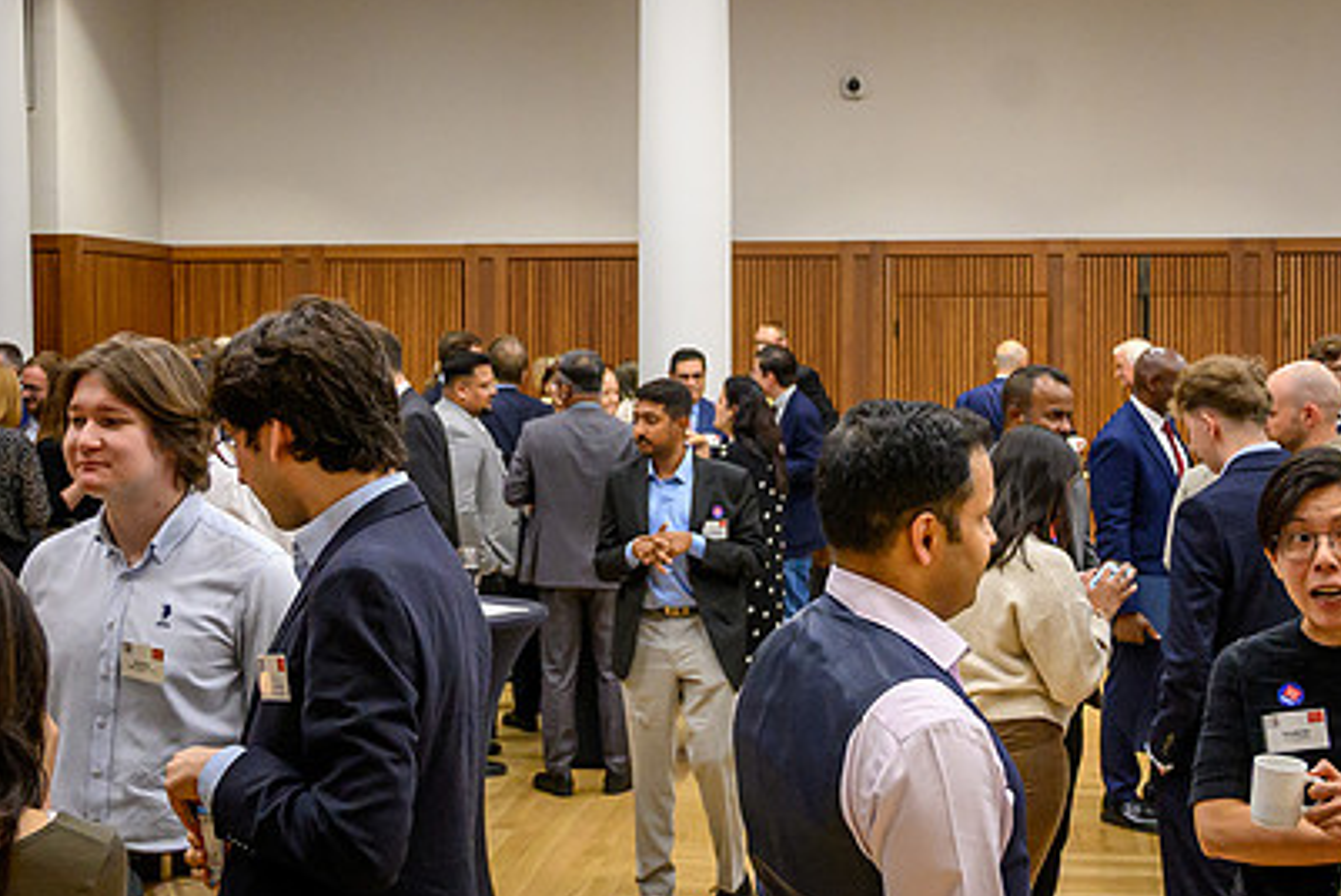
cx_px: 749
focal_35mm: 53
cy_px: 440
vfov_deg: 25.6
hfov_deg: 37.4
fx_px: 1976
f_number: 4
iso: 4000
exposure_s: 1/100
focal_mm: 24
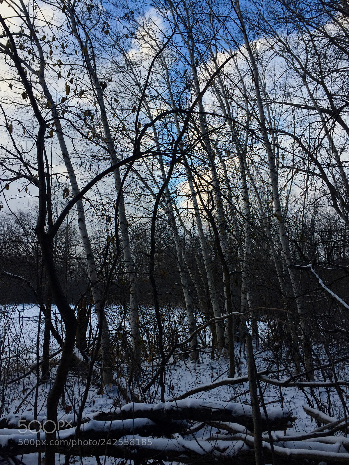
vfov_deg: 61.7
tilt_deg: +10.6
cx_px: 174
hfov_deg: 48.2
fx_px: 390
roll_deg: -1.4
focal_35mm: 29
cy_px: 232
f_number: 2.2
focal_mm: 4.15
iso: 32
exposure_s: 1/395
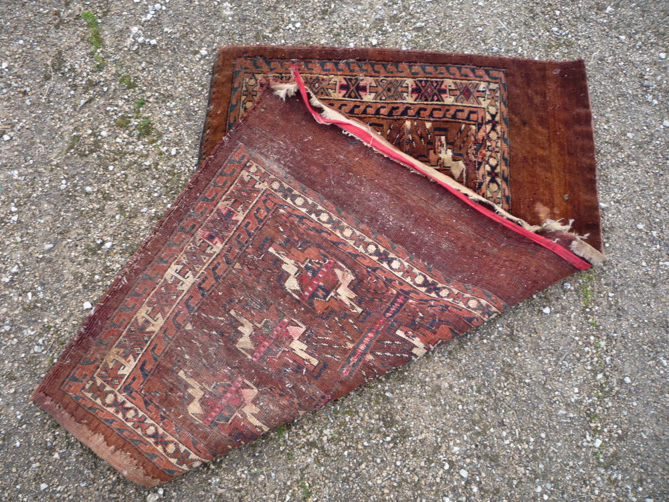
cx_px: 334
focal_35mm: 30
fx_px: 580
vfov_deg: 46.8
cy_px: 251
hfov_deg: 60.0
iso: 100
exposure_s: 1/40
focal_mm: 5.2
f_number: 3.3
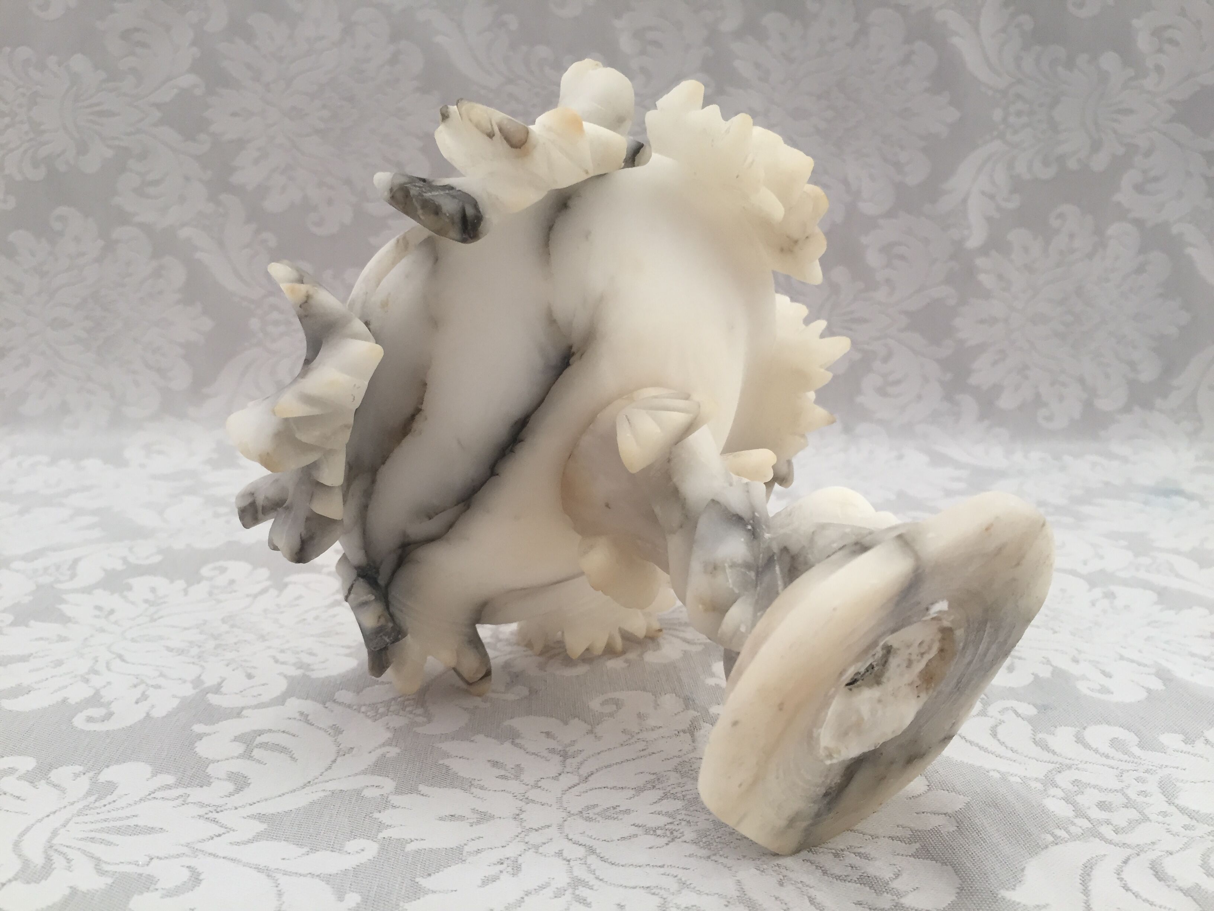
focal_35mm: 29
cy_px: 456
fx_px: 1017
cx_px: 607
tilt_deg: -11.3
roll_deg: -1.6
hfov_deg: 61.7
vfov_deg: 48.2
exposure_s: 1/33
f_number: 2.2
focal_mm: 4.15
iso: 40
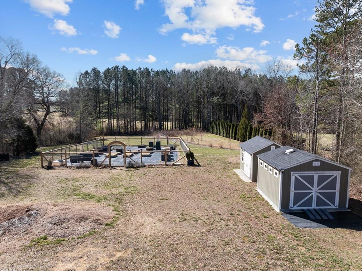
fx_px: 262
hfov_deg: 69.4
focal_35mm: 25
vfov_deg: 54.9
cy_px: 133
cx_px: 179
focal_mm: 12.29
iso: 130
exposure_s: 1/2000
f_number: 2.8
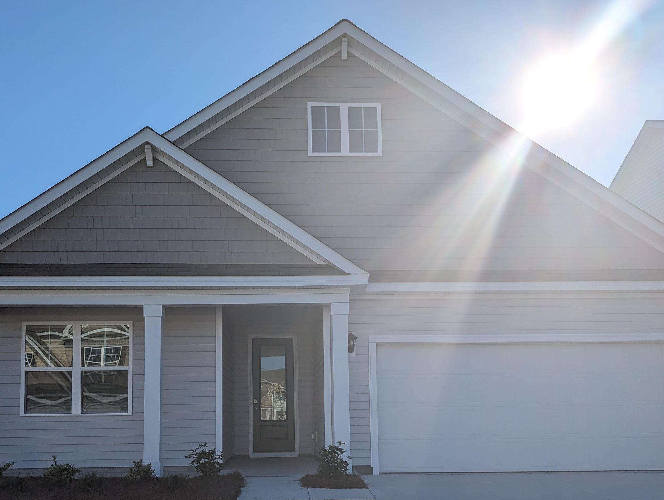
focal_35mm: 35
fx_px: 672
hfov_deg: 52.4
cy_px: 356
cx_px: 285
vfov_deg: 40.0
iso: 20
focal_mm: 6.9
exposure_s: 1/3534
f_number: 1.68
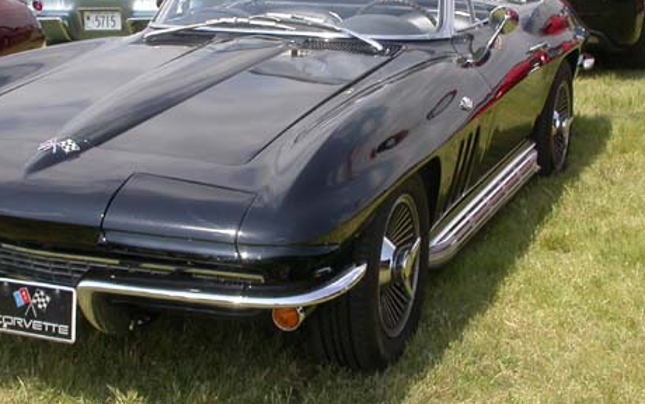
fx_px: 1231
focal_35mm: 70
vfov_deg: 18.6
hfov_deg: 29.3
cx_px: 262
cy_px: 135
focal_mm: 7.85
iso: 100
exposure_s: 1/292
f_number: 6.7
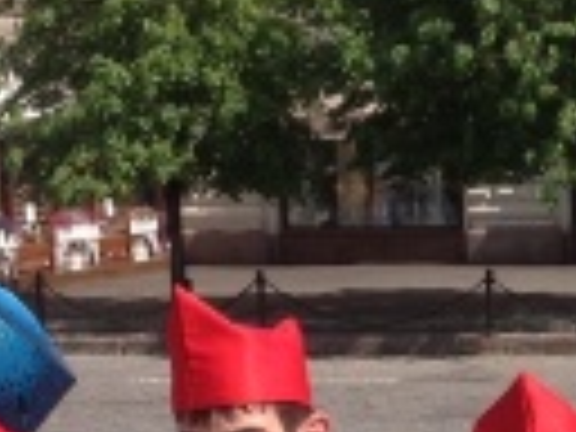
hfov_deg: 14.2
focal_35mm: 137
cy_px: 569
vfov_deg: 10.6
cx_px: 576
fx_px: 2280
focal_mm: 4.28
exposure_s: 1/1314
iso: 50
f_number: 2.4
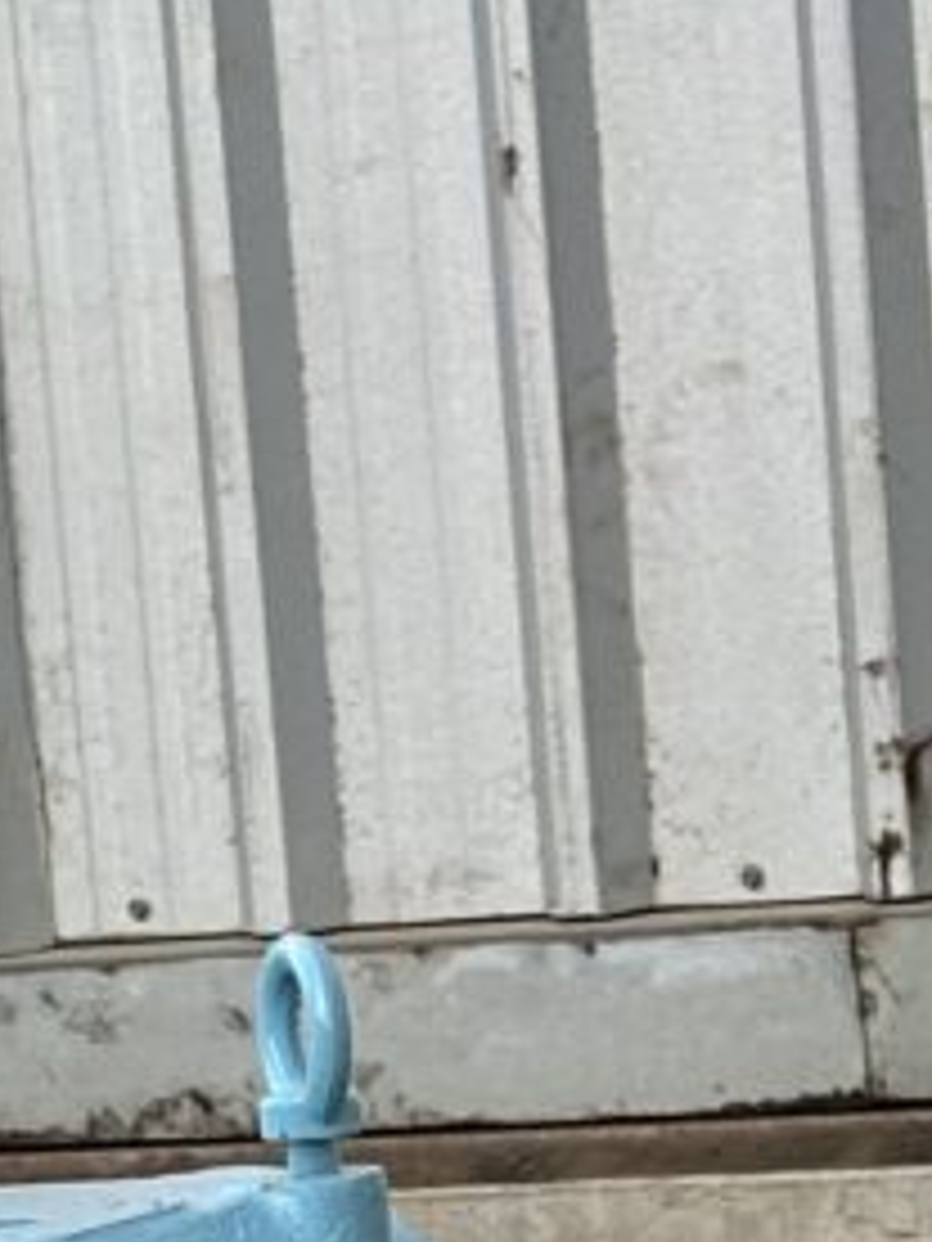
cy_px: 2218
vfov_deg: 7.2
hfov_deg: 5.5
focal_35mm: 267
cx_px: -252
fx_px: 9585
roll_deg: +5.7
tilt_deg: -11.9
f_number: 1.78
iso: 64
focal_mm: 6.86
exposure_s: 1/361
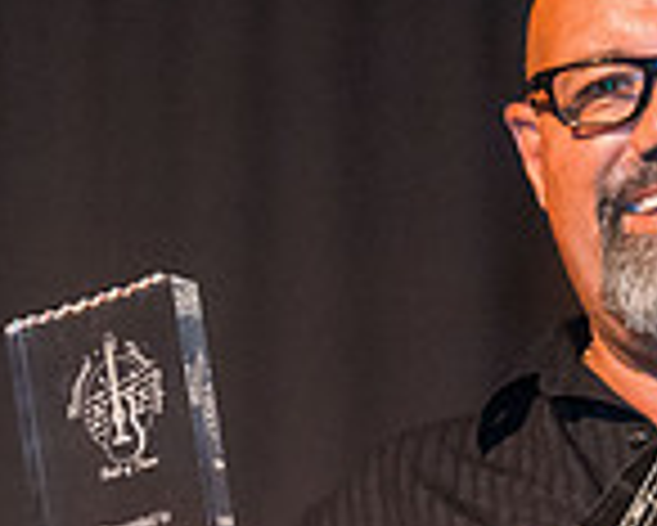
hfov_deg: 7.7
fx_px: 4650
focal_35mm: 239
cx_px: 1421
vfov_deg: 6.3
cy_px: 974
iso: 6400
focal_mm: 45
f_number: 2.8
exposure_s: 1/100
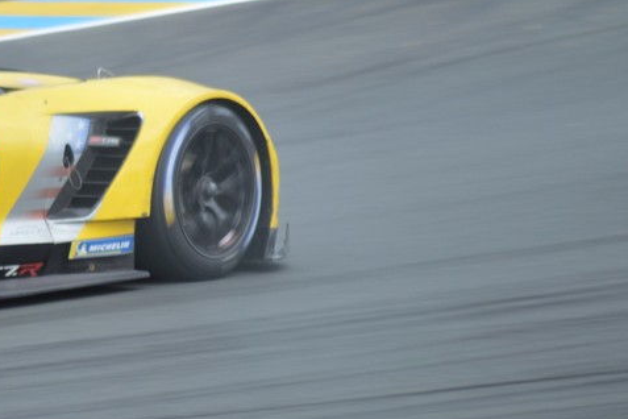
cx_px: 72
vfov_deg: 1.6
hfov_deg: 2.4
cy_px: 154
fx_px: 14792
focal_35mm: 848
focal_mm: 300
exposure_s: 1/250
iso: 140
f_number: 5.6
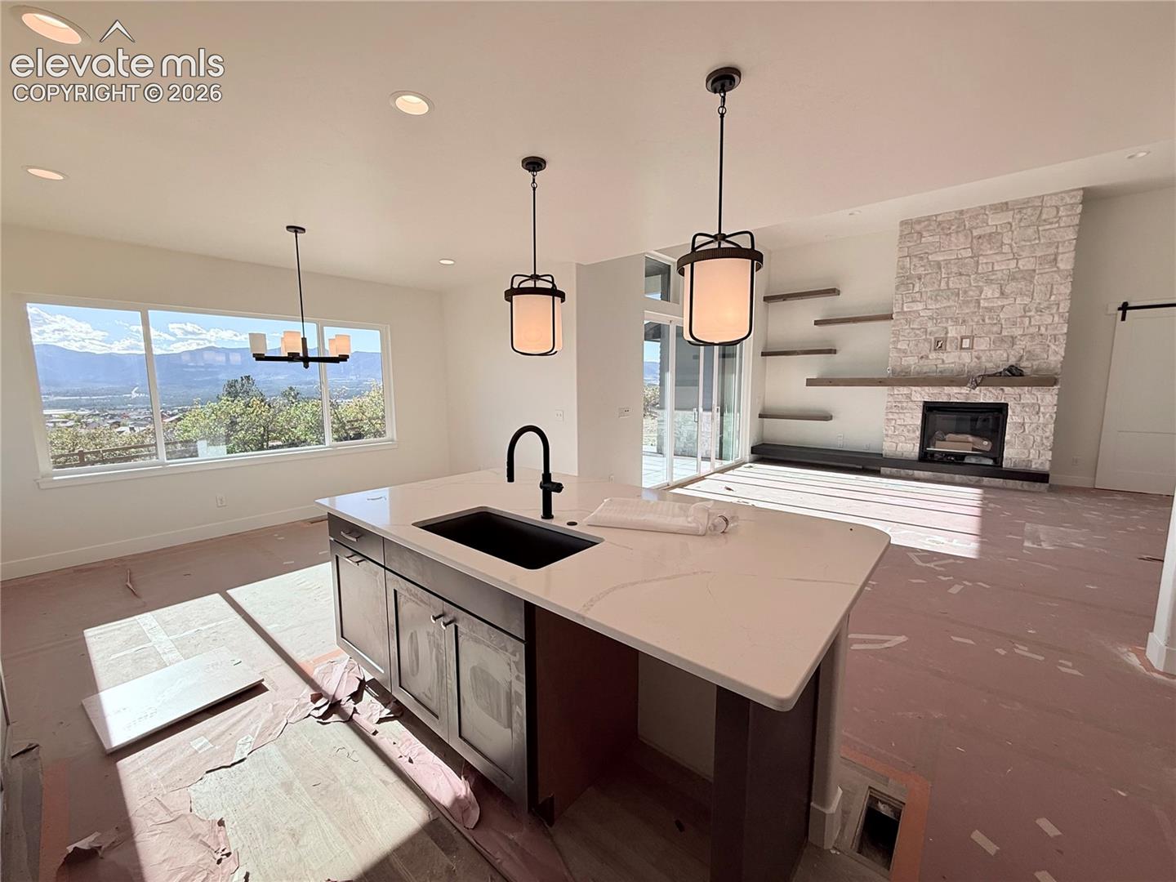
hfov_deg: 102.1
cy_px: 441
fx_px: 476
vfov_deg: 85.7
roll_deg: -0.1
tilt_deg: -7.0
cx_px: 588
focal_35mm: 14
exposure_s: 1/679
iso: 50
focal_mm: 2.22
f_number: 2.2
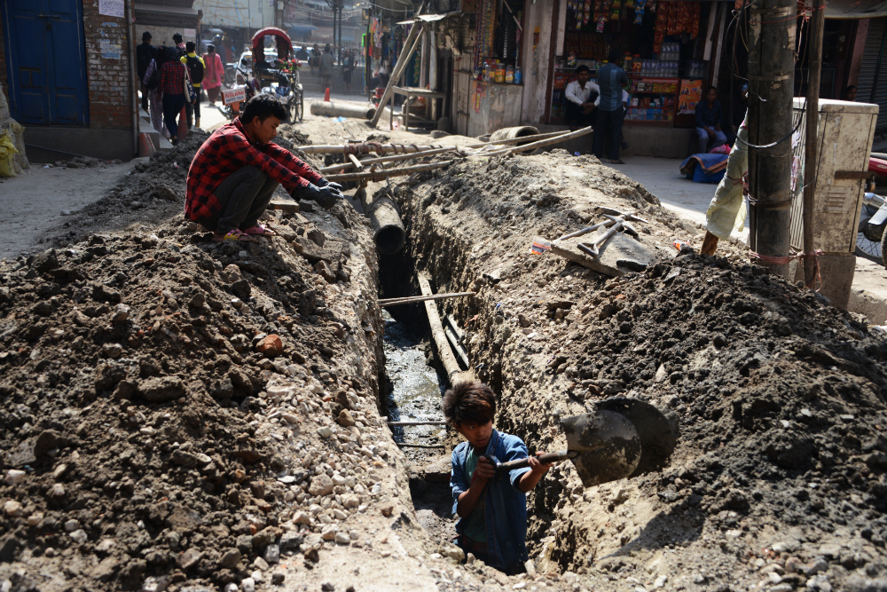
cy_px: 296
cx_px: 444
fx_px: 1109
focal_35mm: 45
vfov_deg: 29.9
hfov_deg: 43.6
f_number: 4.2
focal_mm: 45
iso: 400
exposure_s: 1/1250
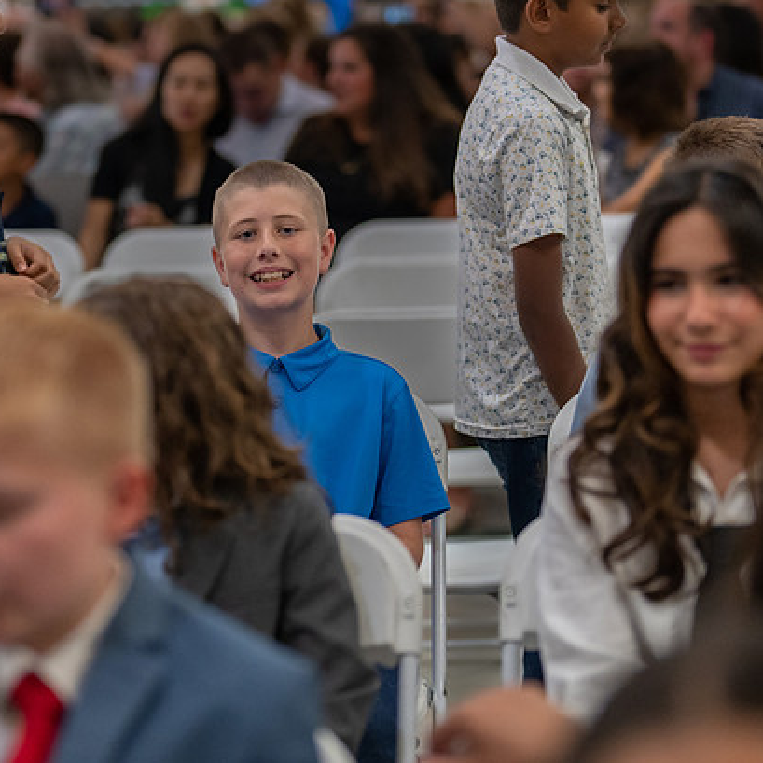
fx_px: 2992
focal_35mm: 120
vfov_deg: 14.5
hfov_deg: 14.5
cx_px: 319
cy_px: 302
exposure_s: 1/640
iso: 500
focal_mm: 50
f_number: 1.2
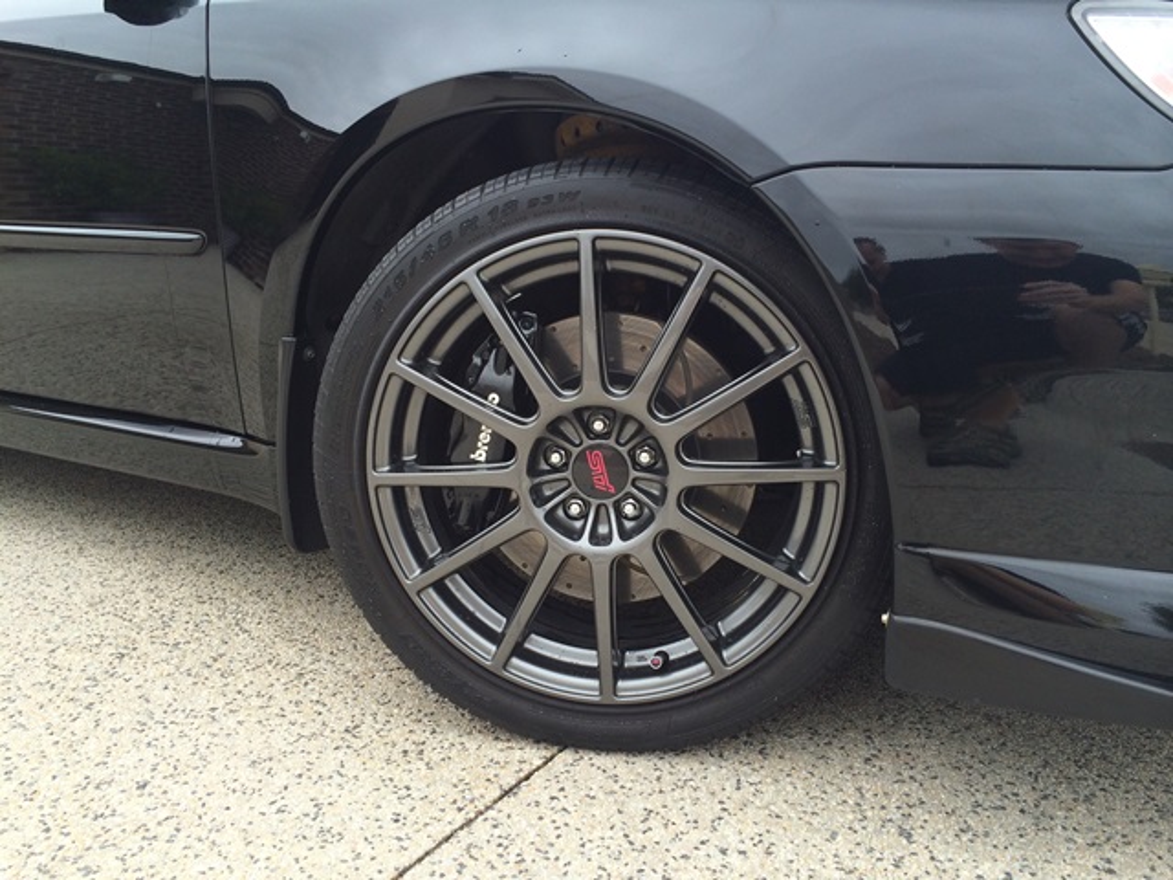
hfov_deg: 60.0
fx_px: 1017
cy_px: 440
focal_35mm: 30
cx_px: 586
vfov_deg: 46.8
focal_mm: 4.12
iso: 32
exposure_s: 1/363
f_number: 2.2
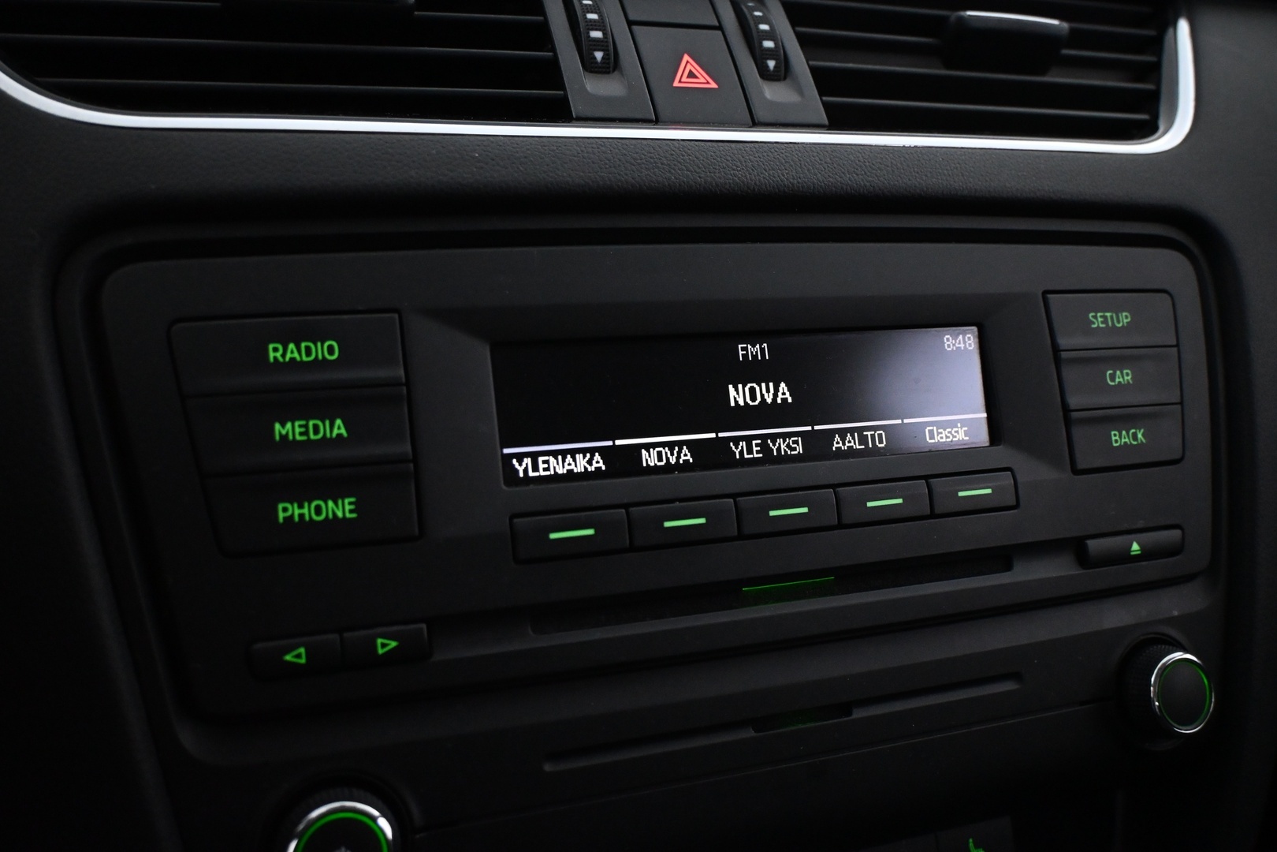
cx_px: 638
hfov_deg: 59.5
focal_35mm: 32
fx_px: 1117
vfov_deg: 41.7
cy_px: 426
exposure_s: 1/60
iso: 4000
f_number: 4
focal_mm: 21
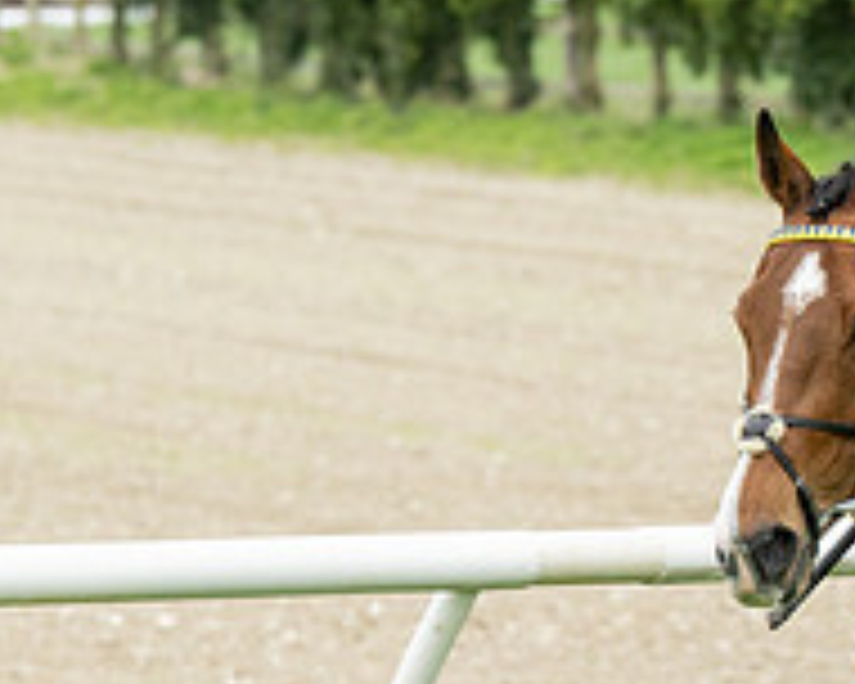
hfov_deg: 3.1
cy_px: 557
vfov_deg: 2.5
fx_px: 15967
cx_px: 955
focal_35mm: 631
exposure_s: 1/800
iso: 400
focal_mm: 145
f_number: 5
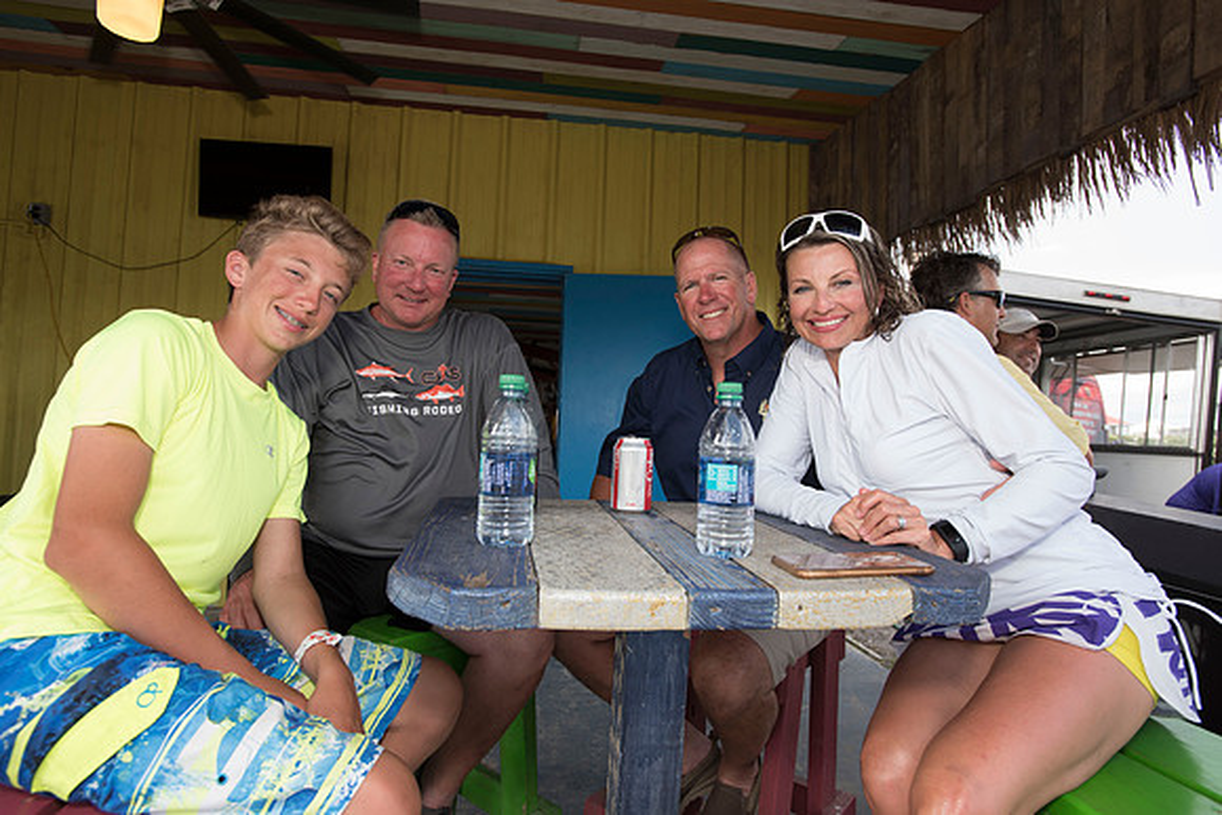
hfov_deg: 84.0
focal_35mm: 20
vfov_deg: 62.0
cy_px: 408
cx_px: 611
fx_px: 679
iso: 250
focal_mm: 20
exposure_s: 1/200
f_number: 5.6
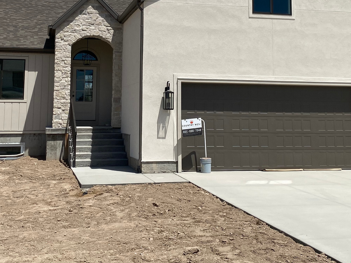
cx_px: 162
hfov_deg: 36.8
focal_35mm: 52
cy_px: 59
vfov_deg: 27.6
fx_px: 527
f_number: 1.8
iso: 32
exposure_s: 1/6061
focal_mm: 4.25
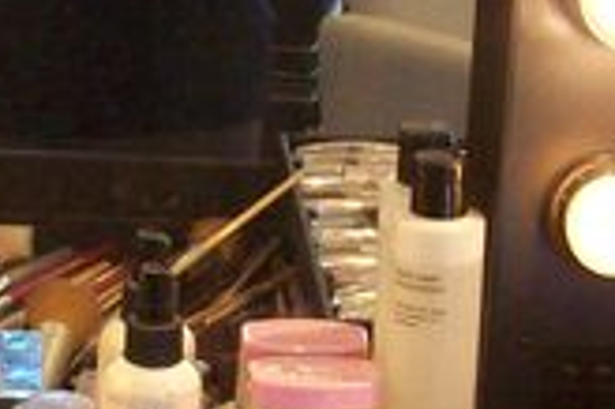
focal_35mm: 146
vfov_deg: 9.3
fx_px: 2492
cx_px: 101
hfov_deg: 14.0
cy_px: 401
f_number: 2.7
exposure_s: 1/64
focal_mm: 6
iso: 200
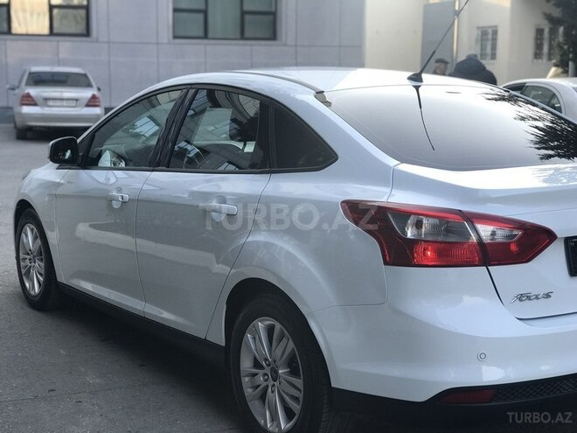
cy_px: 216
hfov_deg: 33.8
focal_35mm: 57
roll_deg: -0.3
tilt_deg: -9.4
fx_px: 950
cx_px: 288
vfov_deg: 25.7
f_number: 2.8
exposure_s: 1/100
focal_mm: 6.6
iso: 40
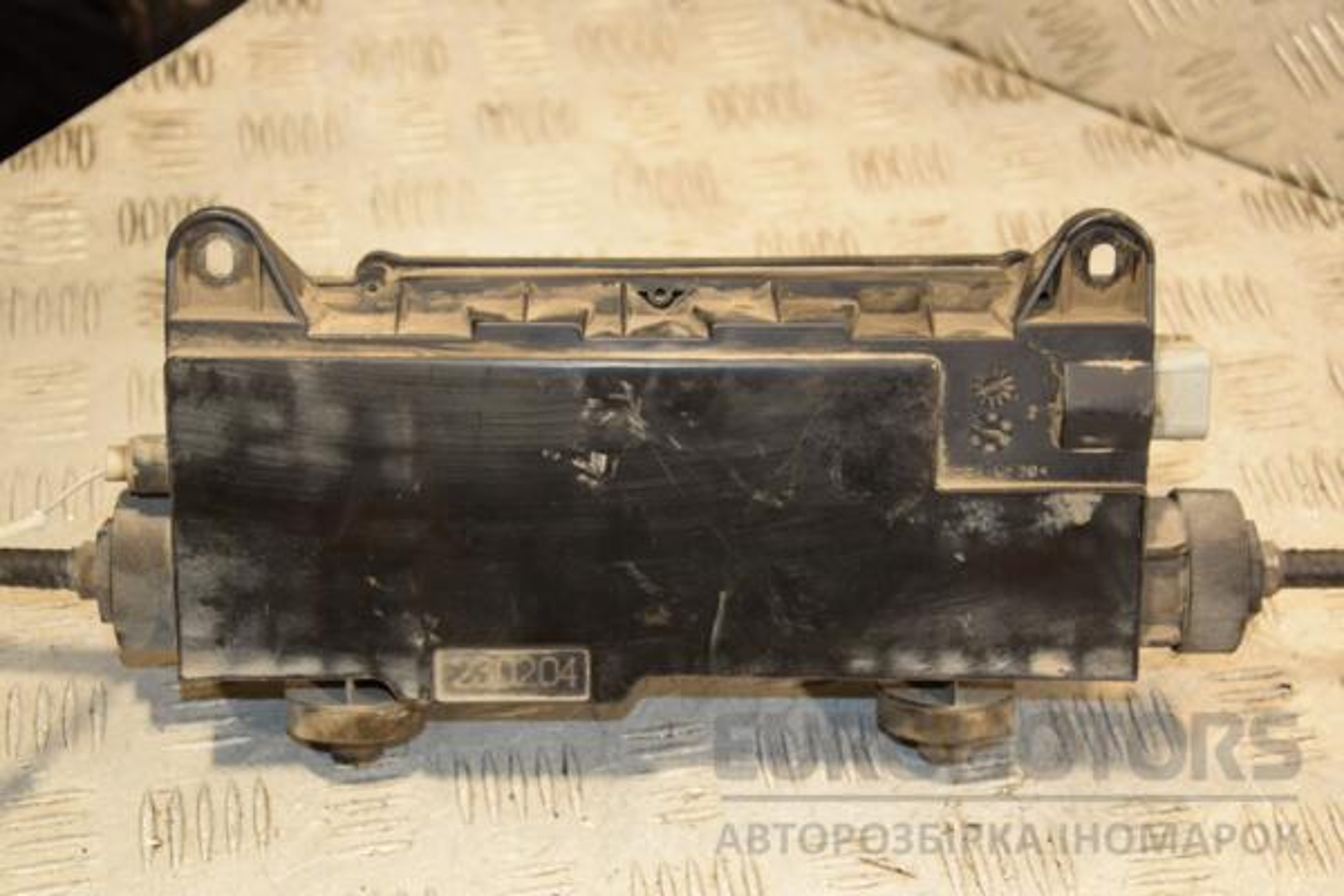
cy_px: 448
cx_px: 672
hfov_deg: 28.1
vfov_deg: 18.9
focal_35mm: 72
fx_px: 2688
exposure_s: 1/125
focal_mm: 48
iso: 800
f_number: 4.8
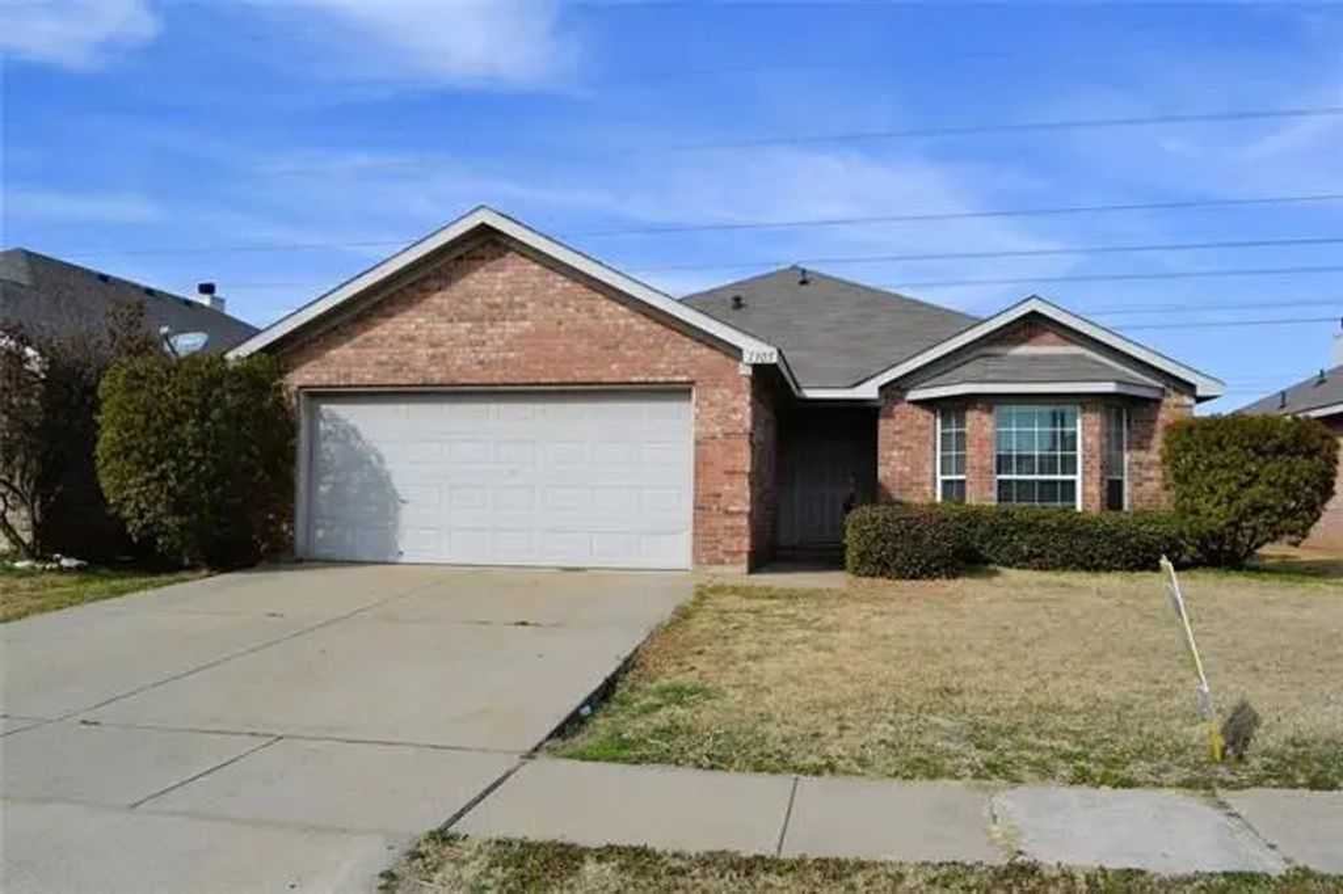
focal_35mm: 27
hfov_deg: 67.4
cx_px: 672
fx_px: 1007
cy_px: 447
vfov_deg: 47.9
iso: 100
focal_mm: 18
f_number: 8
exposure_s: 1/250
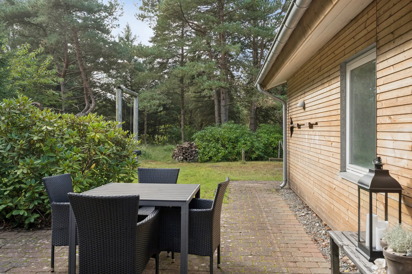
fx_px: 343
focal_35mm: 30
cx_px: 206
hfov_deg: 61.9
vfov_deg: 43.6
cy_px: 137
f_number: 8
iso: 800
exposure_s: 1/320
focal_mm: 30
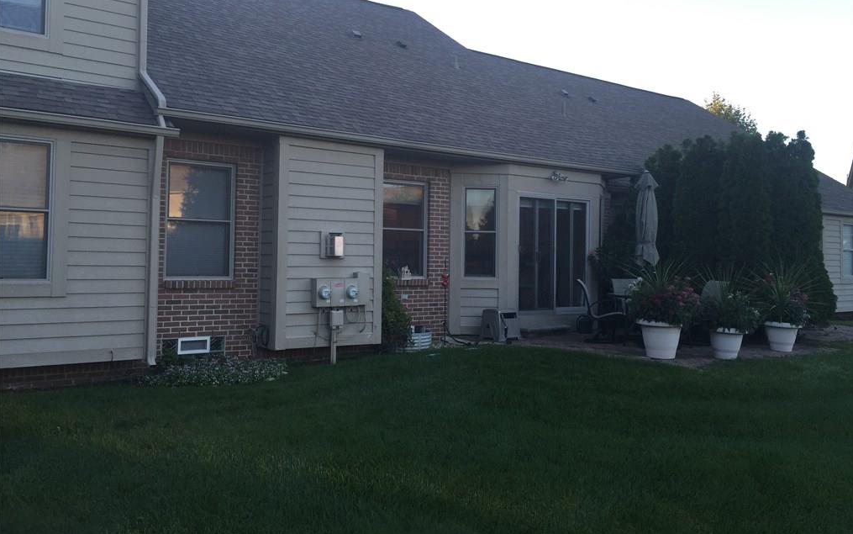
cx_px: 427
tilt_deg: +1.2
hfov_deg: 61.2
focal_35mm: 31
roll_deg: -1.1
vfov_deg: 40.6
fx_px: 721
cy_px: 241
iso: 32
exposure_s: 1/141
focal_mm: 4.15
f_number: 2.2
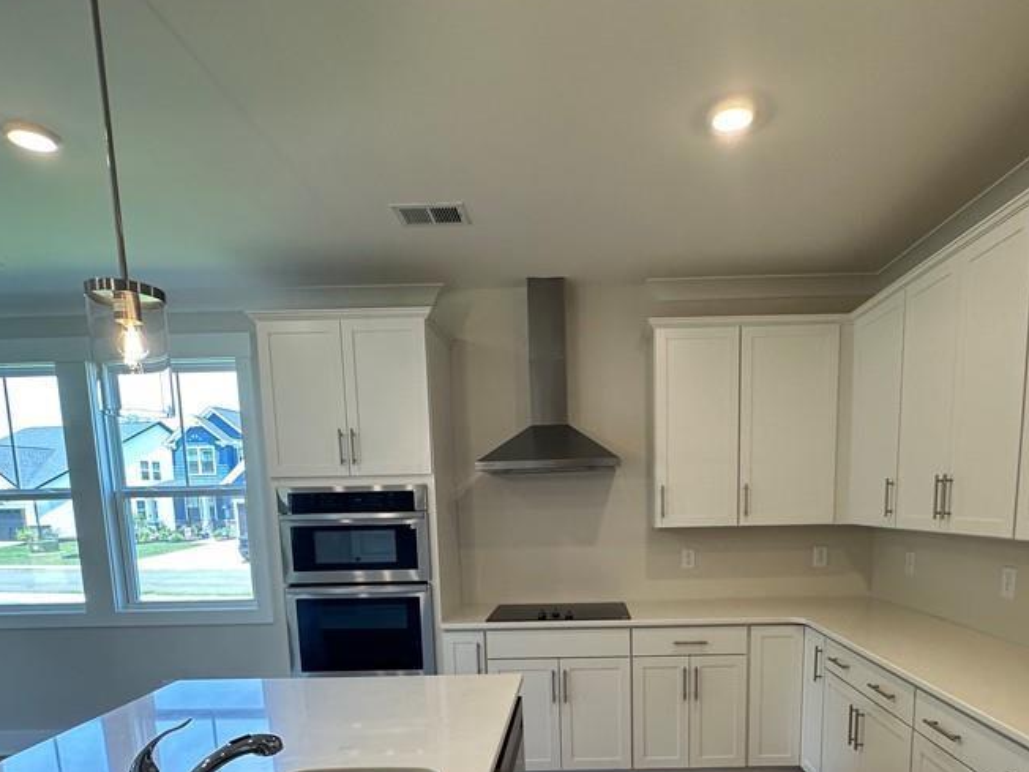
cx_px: 576
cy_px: 590
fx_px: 654
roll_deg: +0.8
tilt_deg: -8.9
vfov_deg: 57.6
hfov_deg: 76.1
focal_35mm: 22
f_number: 2.2
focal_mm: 2.22
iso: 125
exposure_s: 1/120
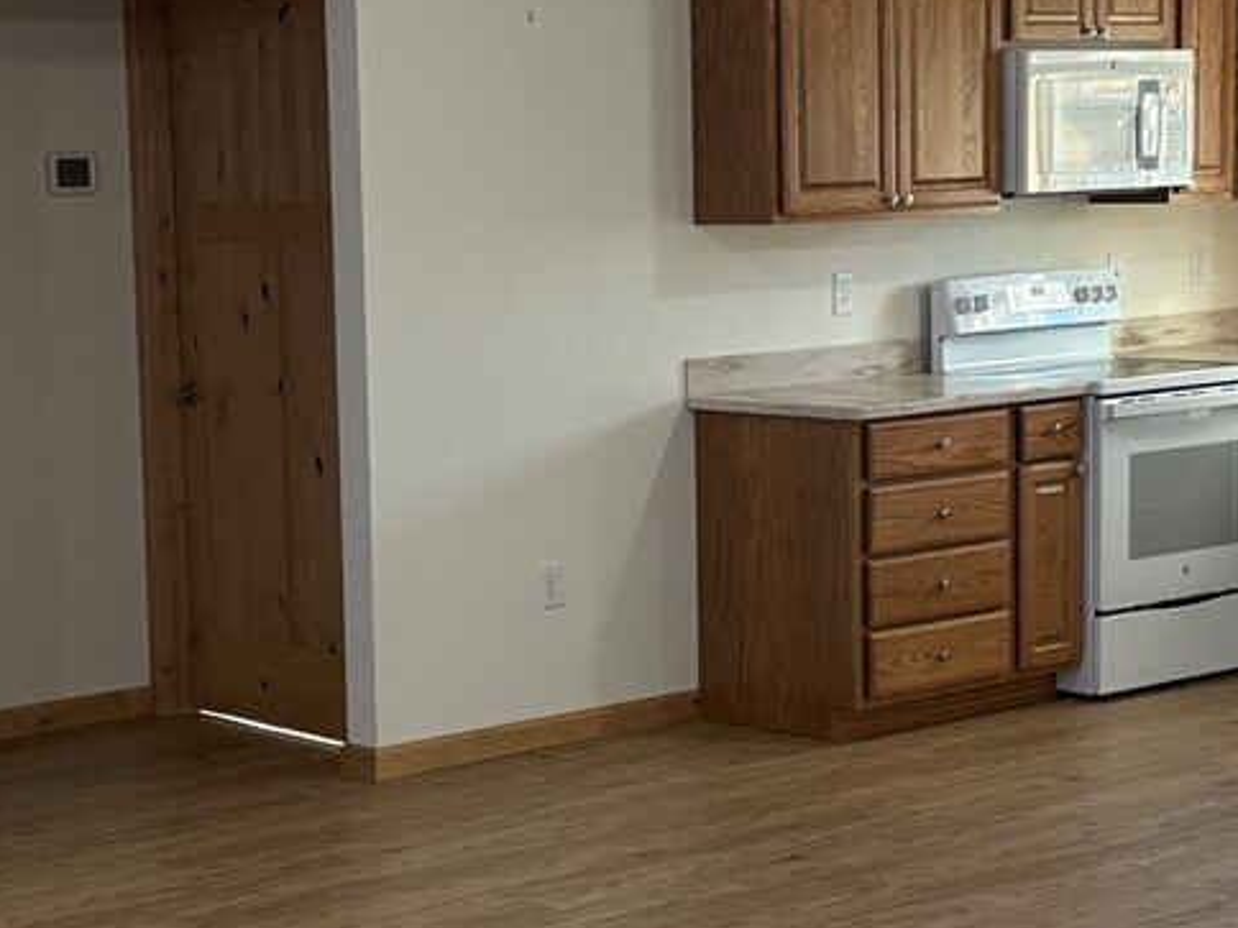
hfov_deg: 22.8
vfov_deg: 17.2
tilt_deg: -6.7
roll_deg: +1.4
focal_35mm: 86
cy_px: 539
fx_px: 3076
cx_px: 565
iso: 160
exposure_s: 1/120
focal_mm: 5.96
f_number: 1.6
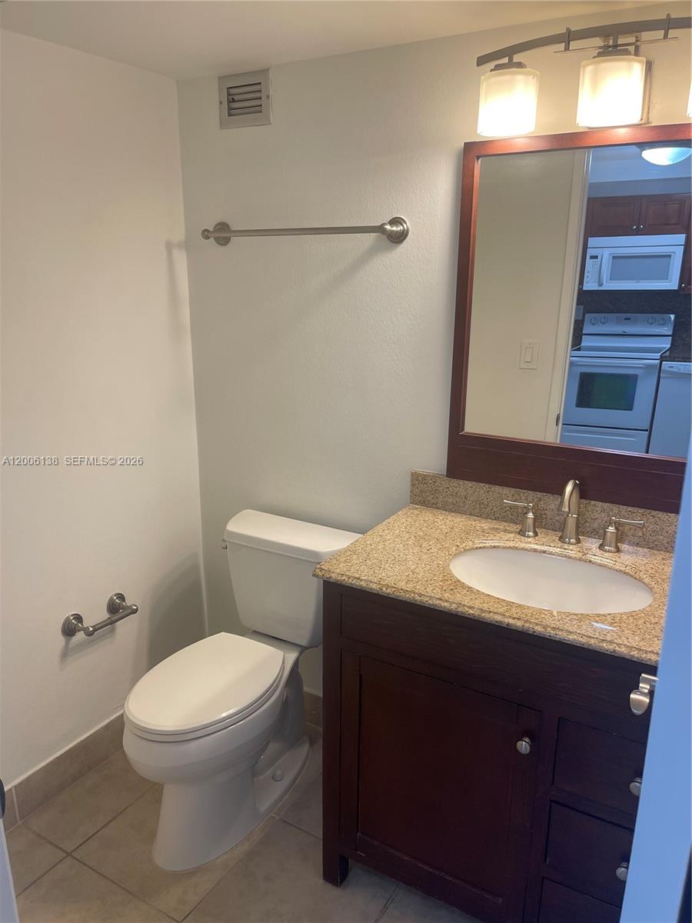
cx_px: 346
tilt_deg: -16.6
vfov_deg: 69.4
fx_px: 666
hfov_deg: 54.9
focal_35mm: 25
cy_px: 462
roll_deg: -0.8
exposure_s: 1/120
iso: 100
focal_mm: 5.1
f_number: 1.6
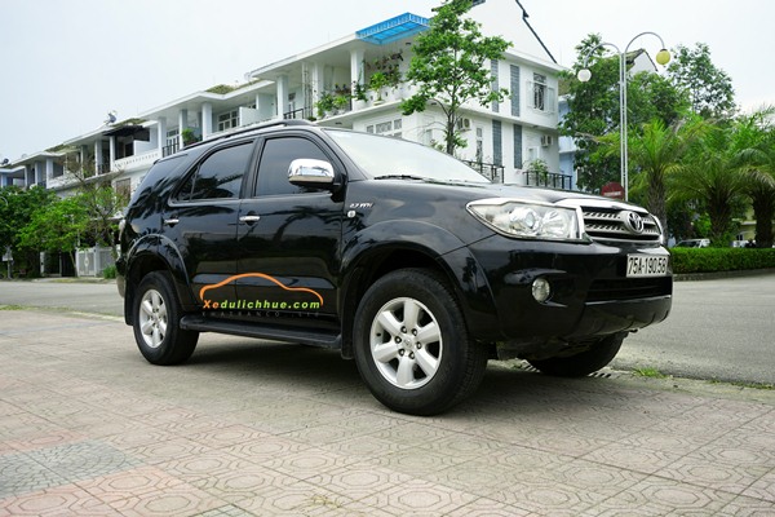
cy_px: 258
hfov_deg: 60.3
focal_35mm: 31
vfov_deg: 42.3
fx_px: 667
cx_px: 388
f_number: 7.1
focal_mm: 31
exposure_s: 1/80
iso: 100
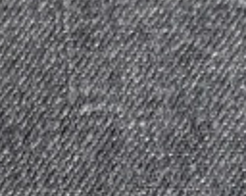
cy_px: 482
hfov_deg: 8.3
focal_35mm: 211
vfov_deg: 6.9
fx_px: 1534
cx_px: -382
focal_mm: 4.75
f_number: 1.8
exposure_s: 1/50
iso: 80
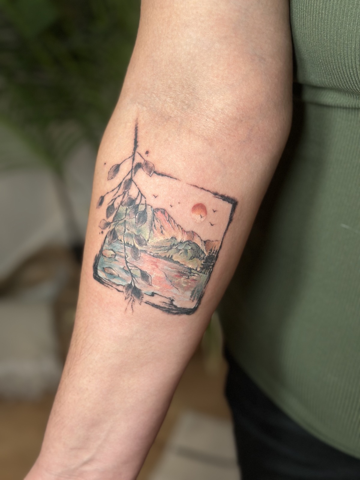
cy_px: 240
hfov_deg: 30.3
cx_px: 180
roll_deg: +7.8
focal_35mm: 48
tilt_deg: -33.6
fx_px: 666
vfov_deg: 39.7
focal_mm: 6.86
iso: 100
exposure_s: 1/60
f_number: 1.78
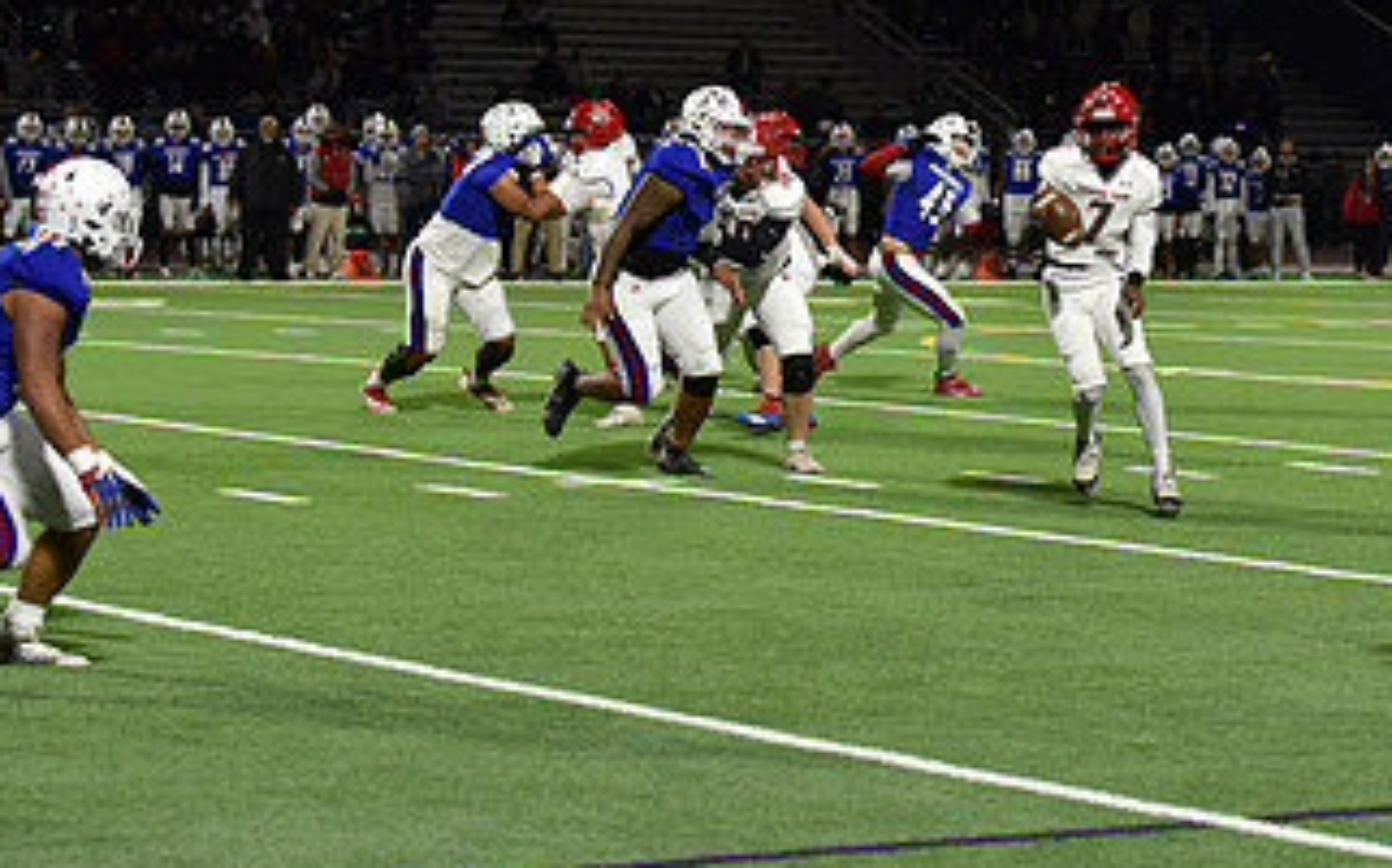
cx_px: 1094
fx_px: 5575
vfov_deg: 8.9
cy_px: 196
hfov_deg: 14.2
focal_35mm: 147
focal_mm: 80
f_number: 2.8
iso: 1800
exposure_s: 1/500
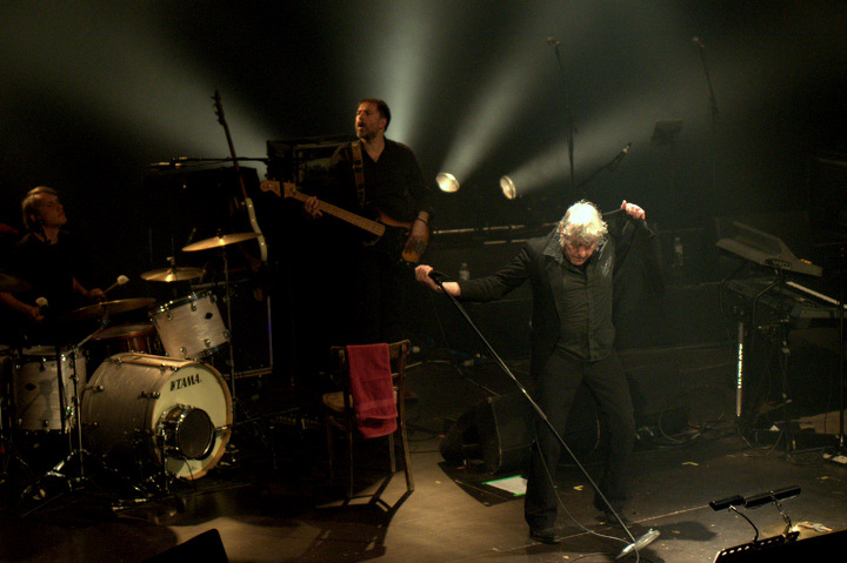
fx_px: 2469
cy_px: 282
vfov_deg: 13.0
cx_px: 424
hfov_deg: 19.5
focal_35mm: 105
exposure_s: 1/160
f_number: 2.8
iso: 3200
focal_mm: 70
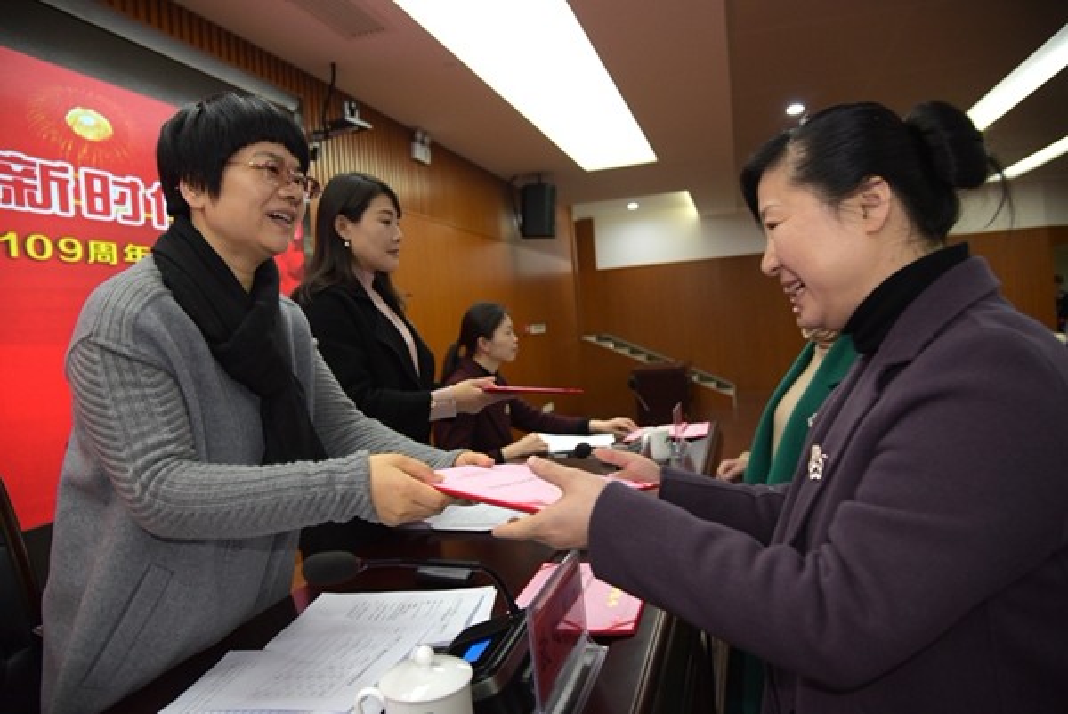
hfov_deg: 73.7
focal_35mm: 24
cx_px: 534
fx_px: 712
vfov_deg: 53.2
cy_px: 357
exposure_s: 1/125
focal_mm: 24
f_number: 4
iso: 1100
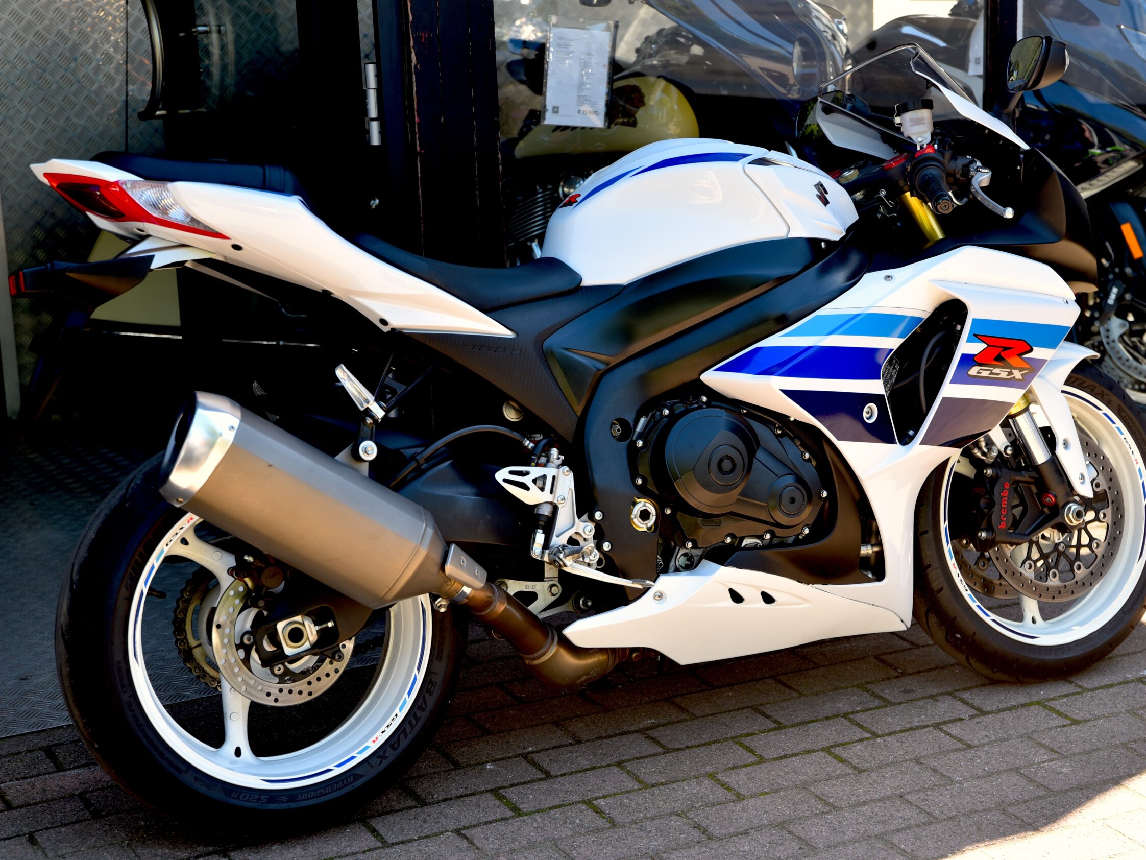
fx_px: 2251
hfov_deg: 28.6
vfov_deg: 21.6
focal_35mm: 68
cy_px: 425
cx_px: 608
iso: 100
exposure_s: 1/80
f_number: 4.5
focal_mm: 62
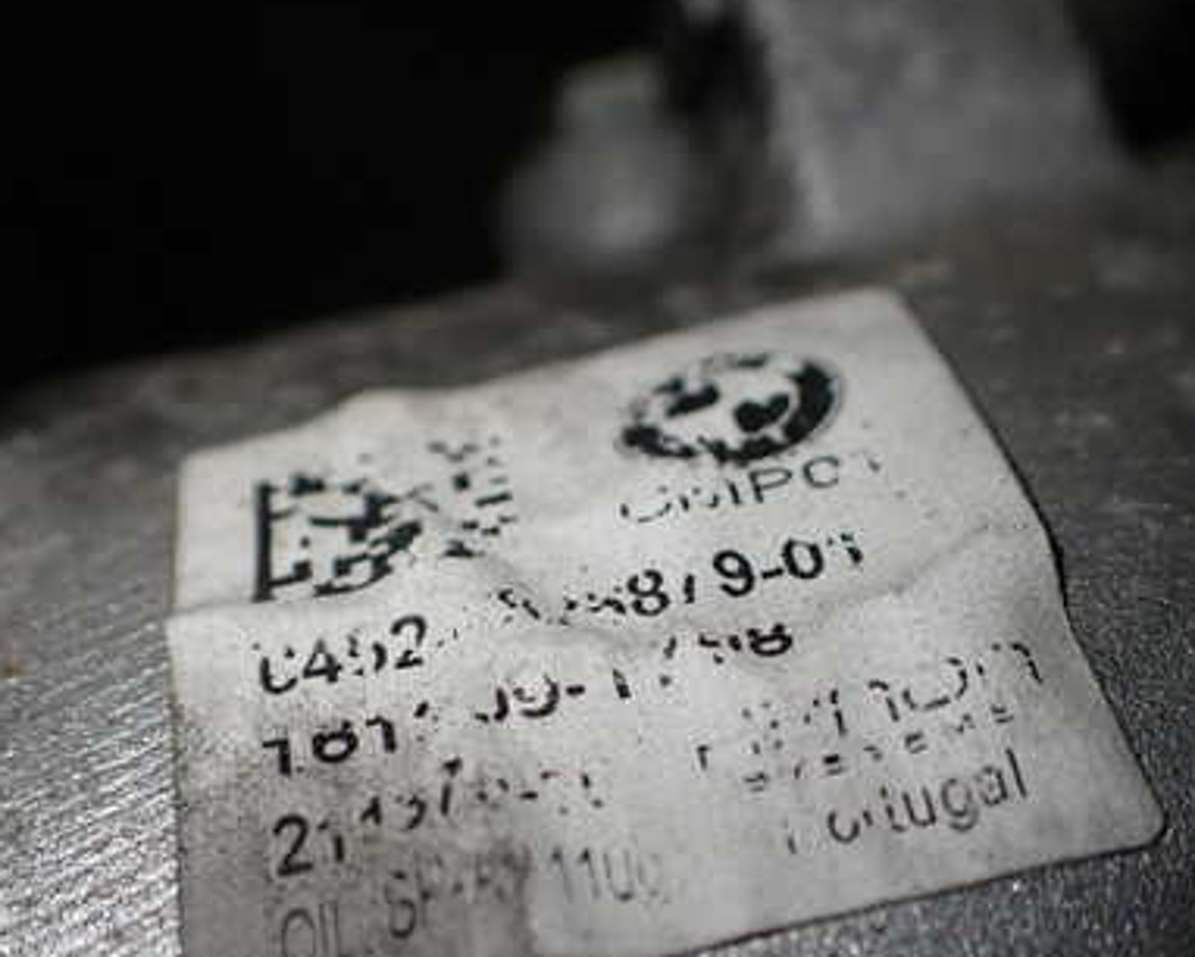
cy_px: 607
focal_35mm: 46
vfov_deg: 32.6
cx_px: 626
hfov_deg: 40.3
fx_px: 1628
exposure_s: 1/160
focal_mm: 5.4
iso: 100
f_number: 2.3
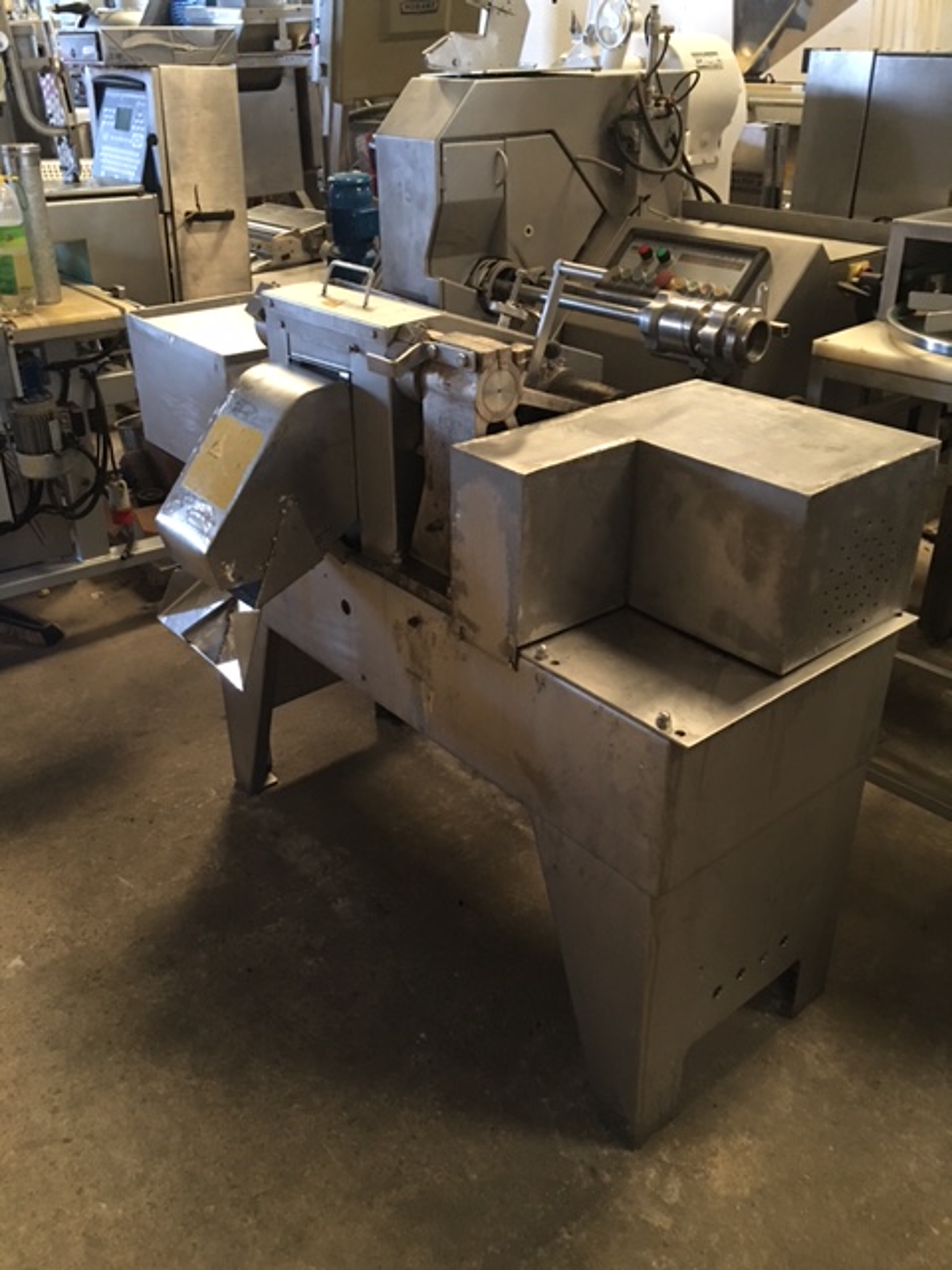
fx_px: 1063
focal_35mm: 29
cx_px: 476
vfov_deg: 61.7
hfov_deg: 48.2
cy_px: 635
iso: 125
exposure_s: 1/8
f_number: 2.2
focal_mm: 4.15
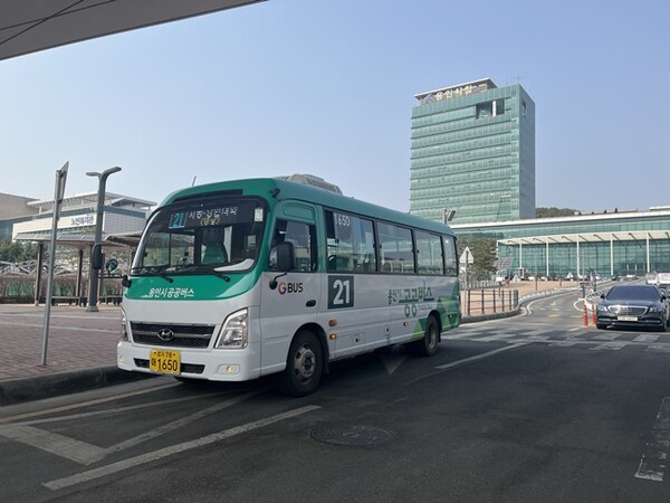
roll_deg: -1.2
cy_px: 252
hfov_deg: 67.3
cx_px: 335
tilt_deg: +4.7
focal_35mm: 26
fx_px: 503
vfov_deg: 53.1
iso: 50
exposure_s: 1/2967
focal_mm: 5.1
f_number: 1.6
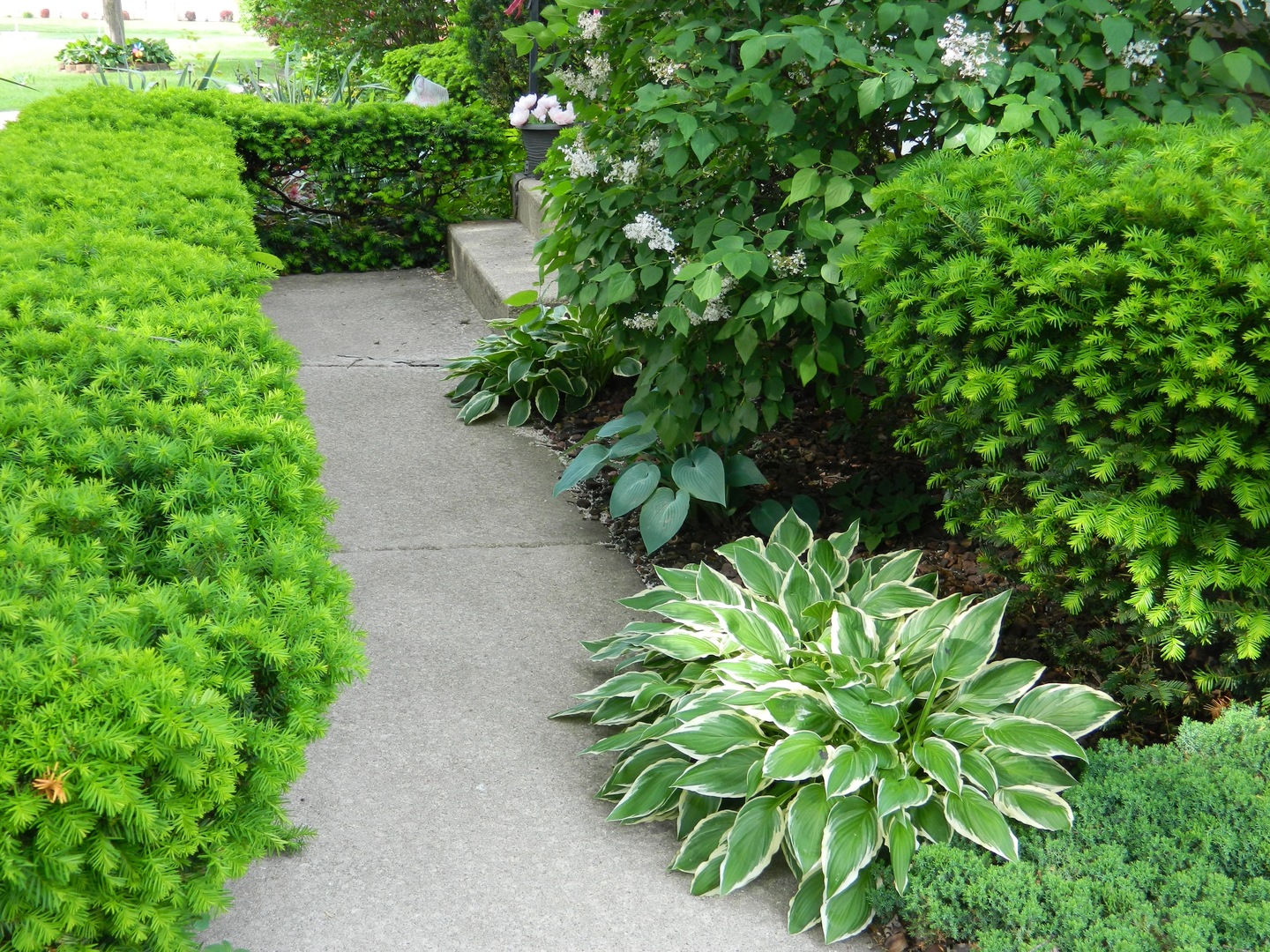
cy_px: 476
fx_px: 1724
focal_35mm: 47
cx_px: 635
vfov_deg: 30.9
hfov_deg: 40.4
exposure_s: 1/50
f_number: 3.6
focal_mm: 8.4
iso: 80
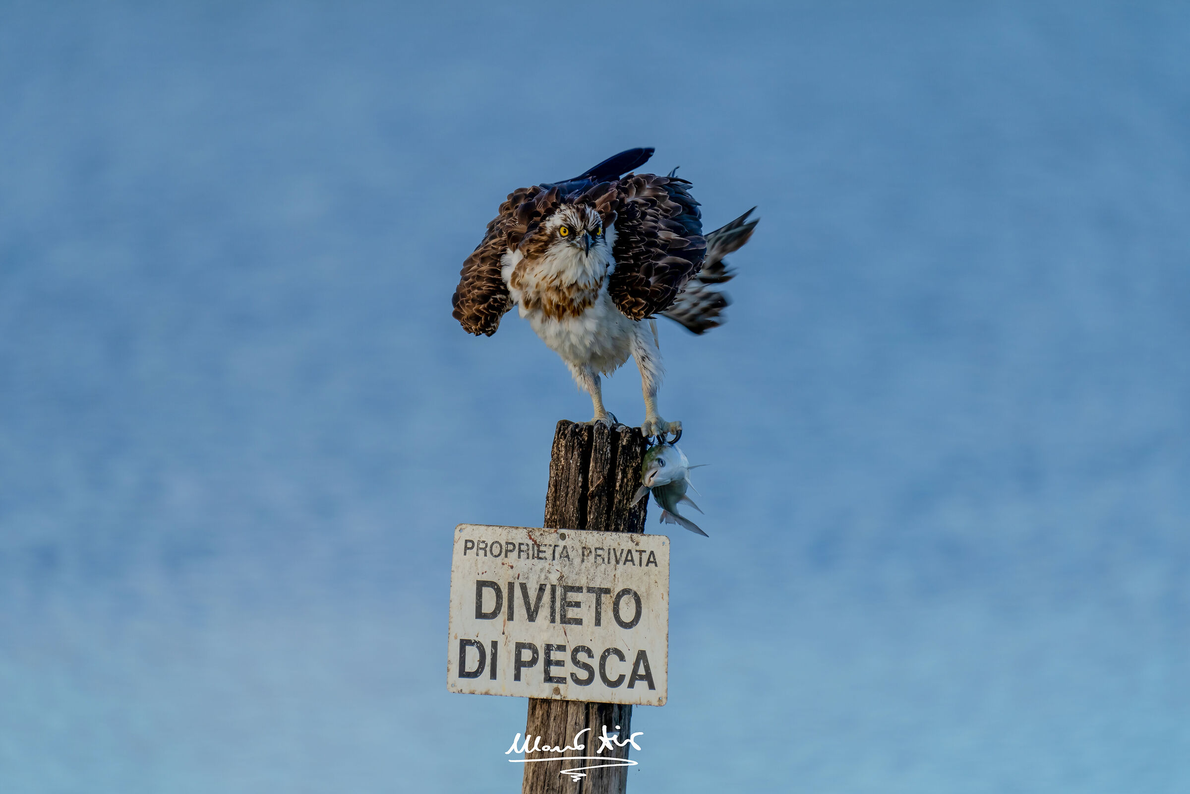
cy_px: 397
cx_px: 595
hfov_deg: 3.4
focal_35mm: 600
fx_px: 19832
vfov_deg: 2.3
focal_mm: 600
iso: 160
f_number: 6.3
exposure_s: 1/500
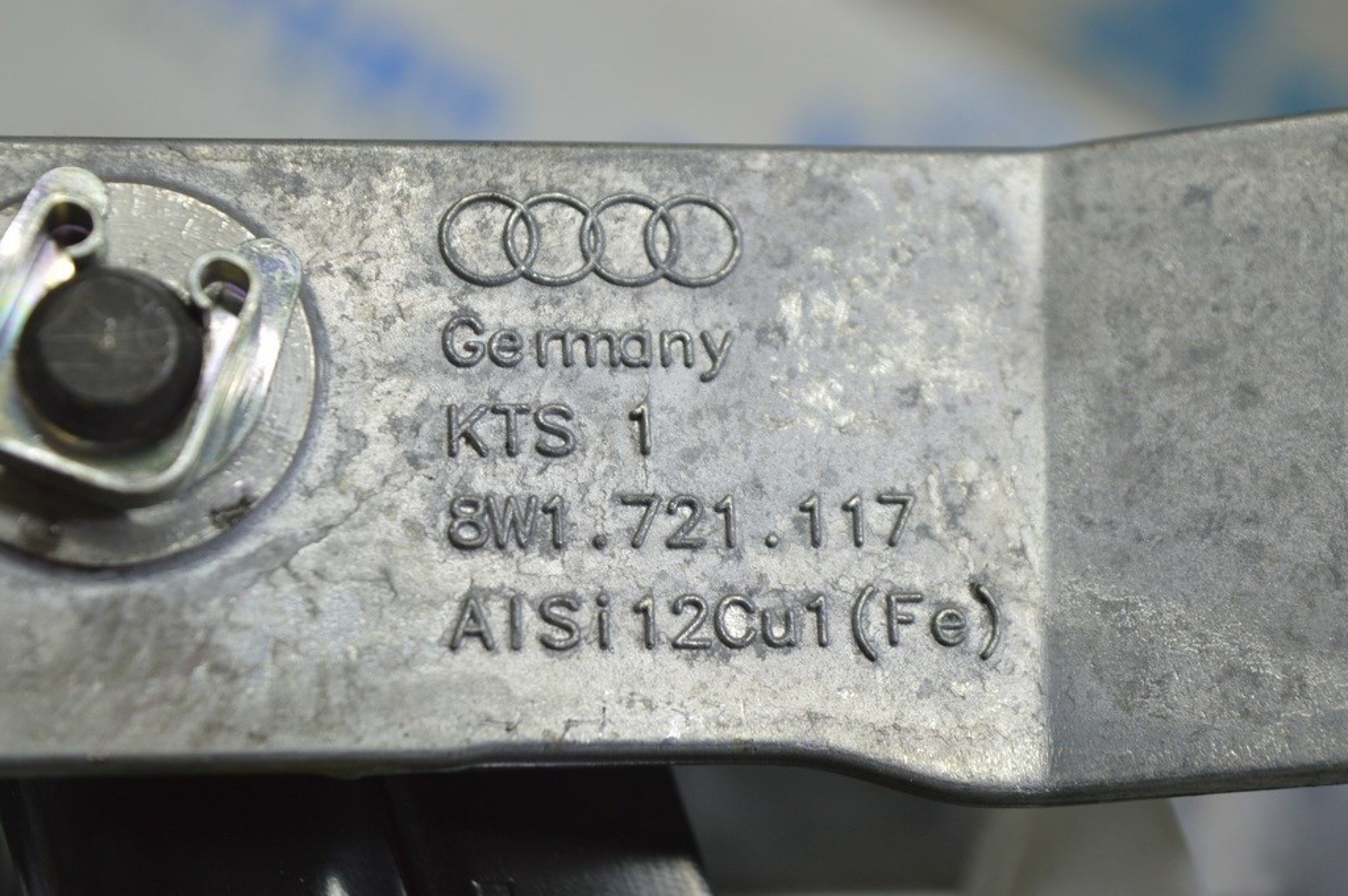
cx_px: 674
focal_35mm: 82
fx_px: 3087
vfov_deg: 16.5
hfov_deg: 24.6
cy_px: 448
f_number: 5.6
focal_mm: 55
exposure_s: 1/40
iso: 400
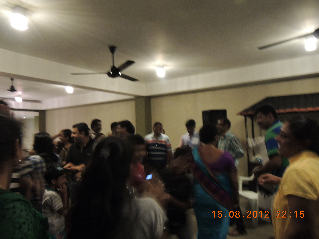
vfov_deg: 56.8
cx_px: 160
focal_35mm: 24
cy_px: 120
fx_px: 221
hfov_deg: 71.6
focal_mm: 4.3
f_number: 3
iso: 720
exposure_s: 1/8
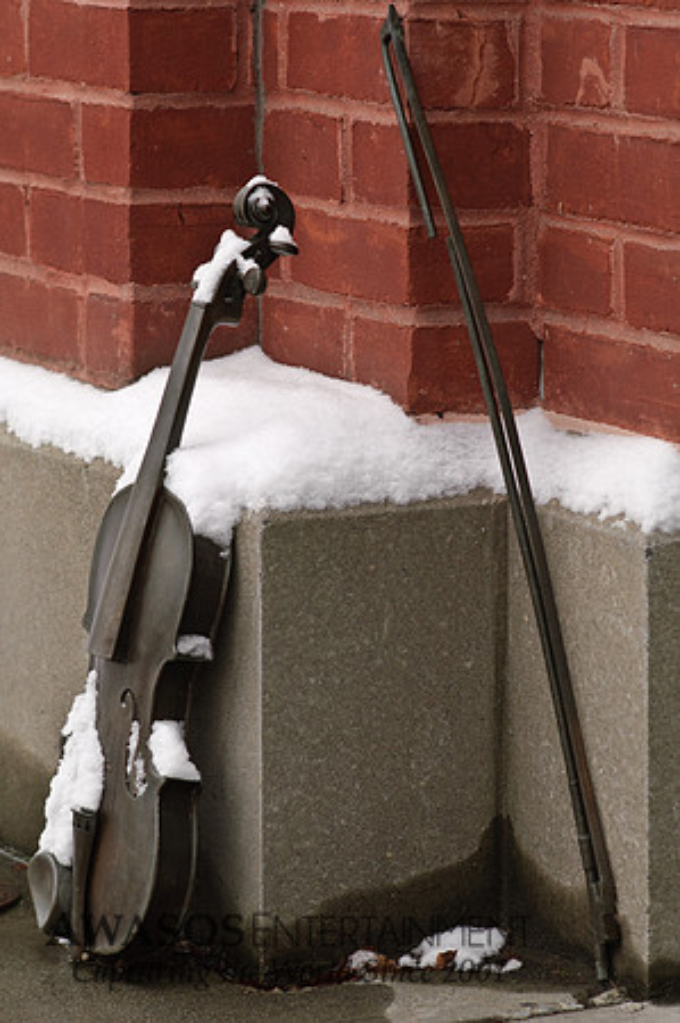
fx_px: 4472
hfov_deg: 8.7
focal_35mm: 158
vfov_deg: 13.1
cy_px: 512
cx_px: 340
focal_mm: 105
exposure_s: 1/320
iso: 200
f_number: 4
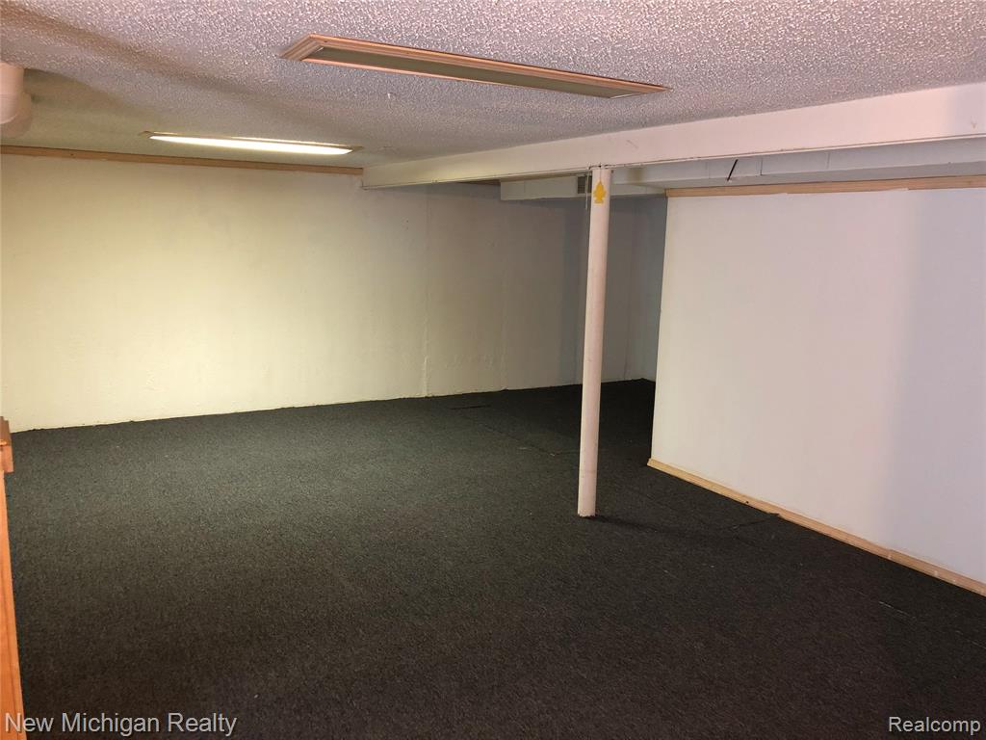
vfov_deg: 49.7
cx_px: 493
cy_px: 370
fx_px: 798
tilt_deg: -10.0
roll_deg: -1.4
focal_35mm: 28
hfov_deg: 63.4
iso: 100
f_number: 1.8
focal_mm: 3.99
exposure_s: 1/5
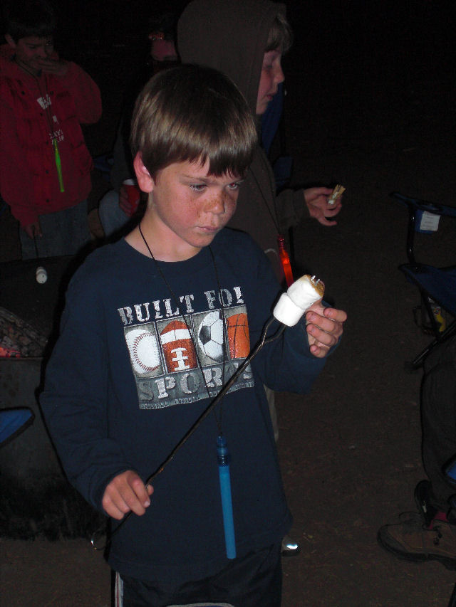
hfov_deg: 28.6
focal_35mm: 51
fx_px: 896
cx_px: 228
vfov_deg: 37.5
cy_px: 304
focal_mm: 8.44
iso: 200
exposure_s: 1/60
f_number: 3.6
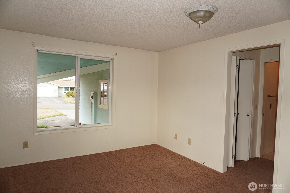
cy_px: 96
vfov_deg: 53.1
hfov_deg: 73.7
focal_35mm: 24
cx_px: 145
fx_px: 193
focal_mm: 16
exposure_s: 1/160
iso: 250
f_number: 4
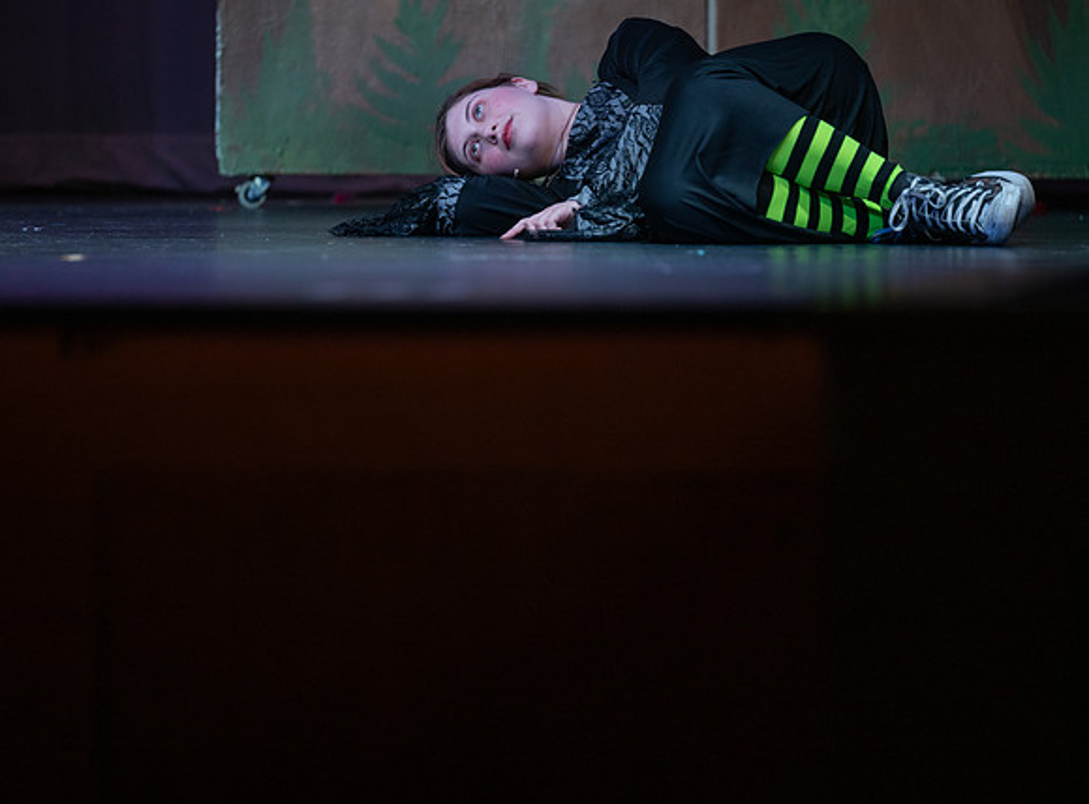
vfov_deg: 6.1
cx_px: 526
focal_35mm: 242
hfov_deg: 8.2
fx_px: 7575
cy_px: 364
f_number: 2.8
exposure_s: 1/320
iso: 450
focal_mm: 200
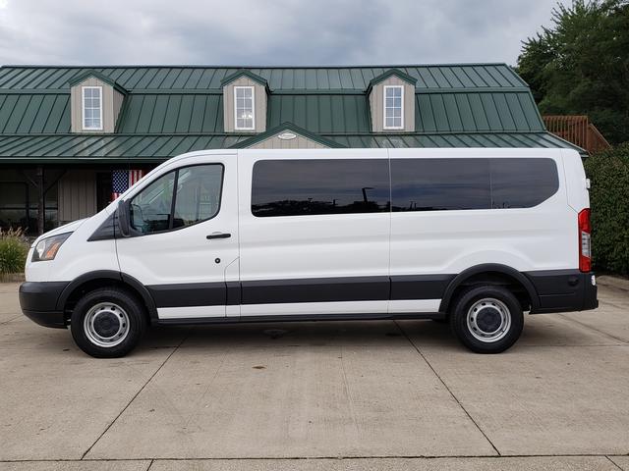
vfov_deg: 53.1
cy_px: 236
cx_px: 314
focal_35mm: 26
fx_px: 472
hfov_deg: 67.3
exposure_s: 1/506
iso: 50
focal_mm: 4.3
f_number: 2.4
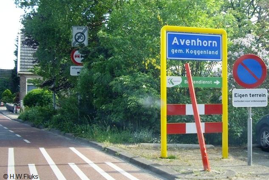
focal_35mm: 40
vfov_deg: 33.4
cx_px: 136
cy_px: 81
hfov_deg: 48.4
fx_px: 299
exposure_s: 1/250
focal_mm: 7.9
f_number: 2.8
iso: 64
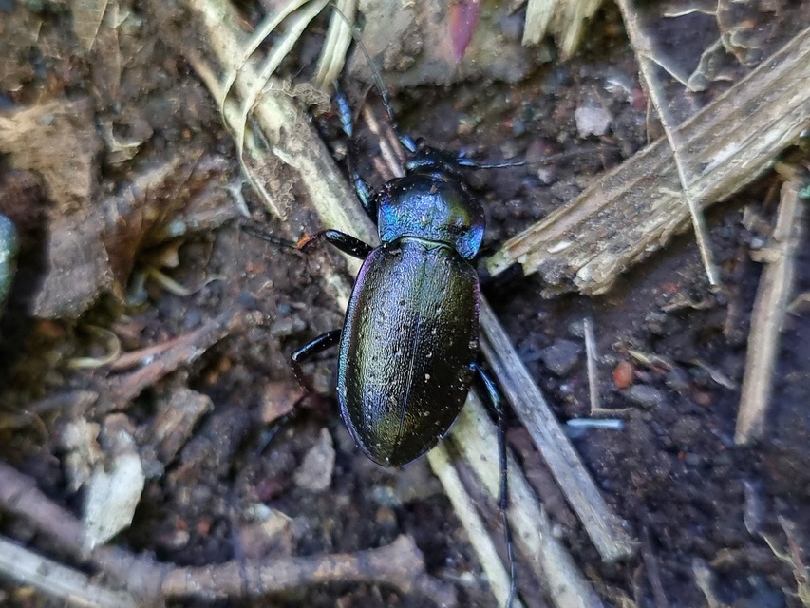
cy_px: 304
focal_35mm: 26
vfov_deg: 53.1
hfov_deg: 67.3
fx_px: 608
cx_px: 405
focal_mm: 5.4
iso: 500
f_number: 1.8
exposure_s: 1/25
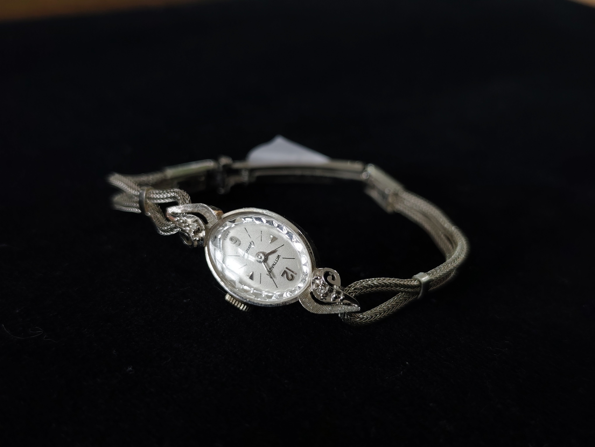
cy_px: 224
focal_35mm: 46
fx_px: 791
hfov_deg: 41.2
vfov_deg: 31.5
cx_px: 298
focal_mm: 6.19
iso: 320
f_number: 1.65
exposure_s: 1/50
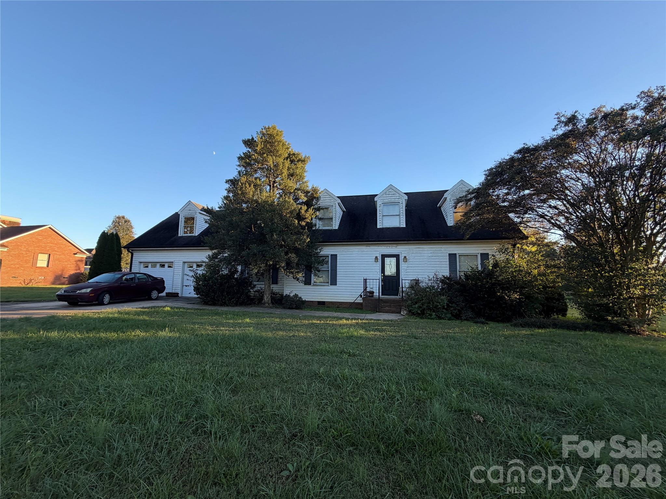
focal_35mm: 14
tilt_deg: +6.2
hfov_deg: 102.1
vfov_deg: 85.7
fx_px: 269
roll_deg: -0.8
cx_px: 333
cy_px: 250
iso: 50
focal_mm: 2.22
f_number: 2.2
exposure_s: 1/372
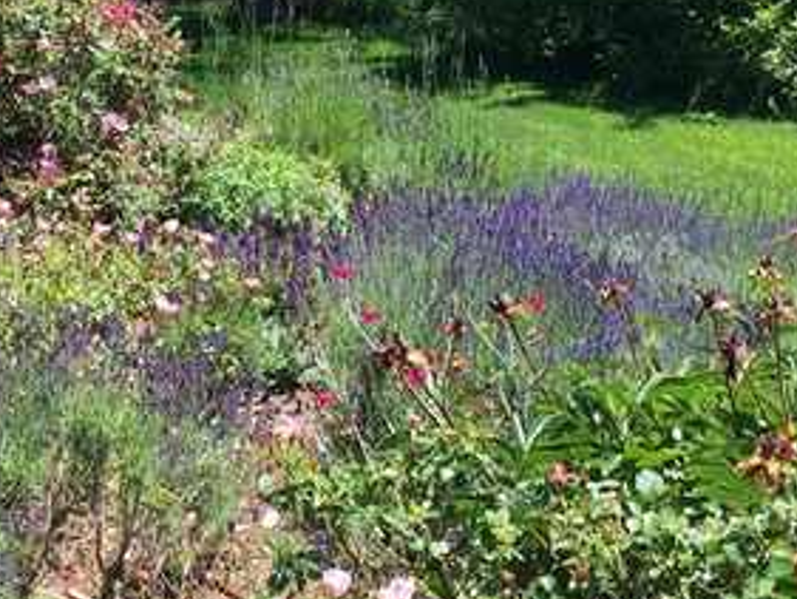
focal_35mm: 66
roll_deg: +1.6
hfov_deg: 29.2
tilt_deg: -15.9
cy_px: 187
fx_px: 1520
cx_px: 272
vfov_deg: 22.2
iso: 25
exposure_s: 1/646
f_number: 2.2
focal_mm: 4.15
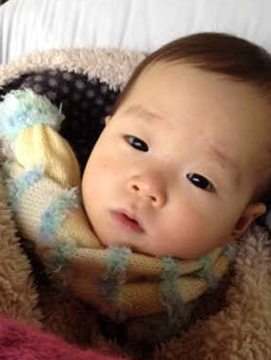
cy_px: 198
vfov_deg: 45.7
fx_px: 427
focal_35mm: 41
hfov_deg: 35.2
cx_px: 138
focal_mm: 4.28
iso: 64
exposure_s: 1/30
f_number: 2.4
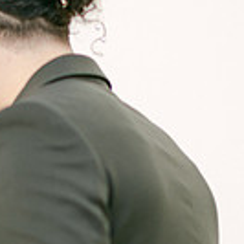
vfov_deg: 5.5
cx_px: 20
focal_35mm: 316
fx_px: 2520
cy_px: 216
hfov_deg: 5.5
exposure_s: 1/1600
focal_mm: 85
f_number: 1.8
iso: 80
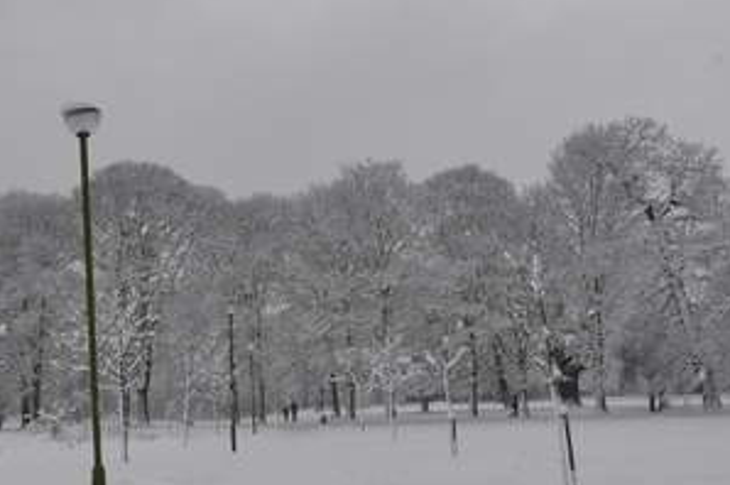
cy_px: 344
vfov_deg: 23.2
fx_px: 1175
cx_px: 292
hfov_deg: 34.4
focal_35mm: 58
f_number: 11
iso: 640
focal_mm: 18
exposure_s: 1/500
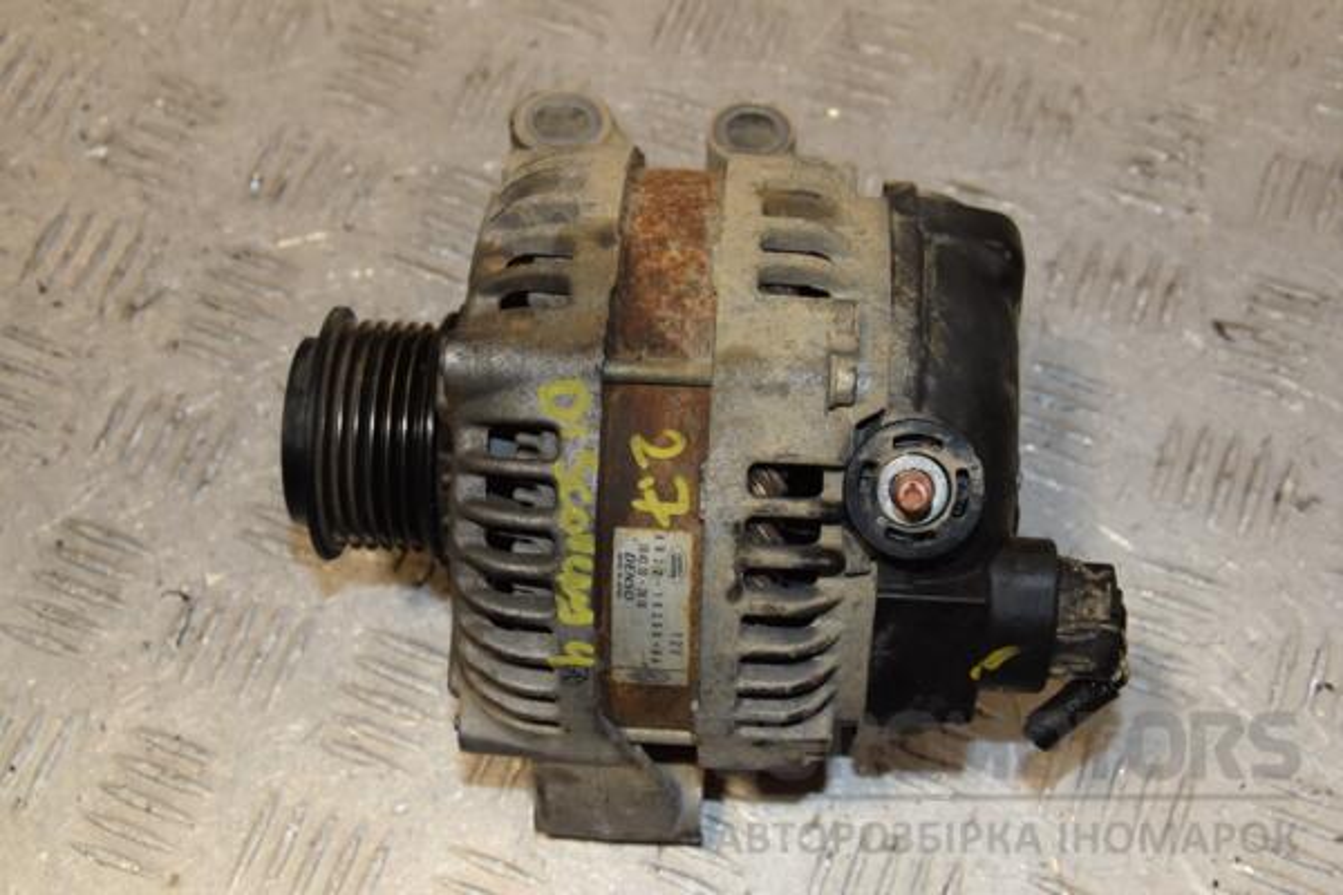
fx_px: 2238
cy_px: 448
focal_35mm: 60
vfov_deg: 22.6
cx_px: 672
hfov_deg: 33.4
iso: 800
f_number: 8
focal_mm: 40
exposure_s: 1/200
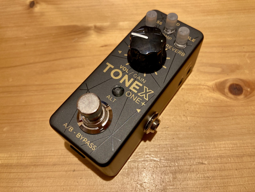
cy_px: 96
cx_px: 128
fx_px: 206
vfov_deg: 49.7
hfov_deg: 63.4
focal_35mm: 28
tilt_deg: -64.2
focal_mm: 3.99
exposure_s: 1/50
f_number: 1.8
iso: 160
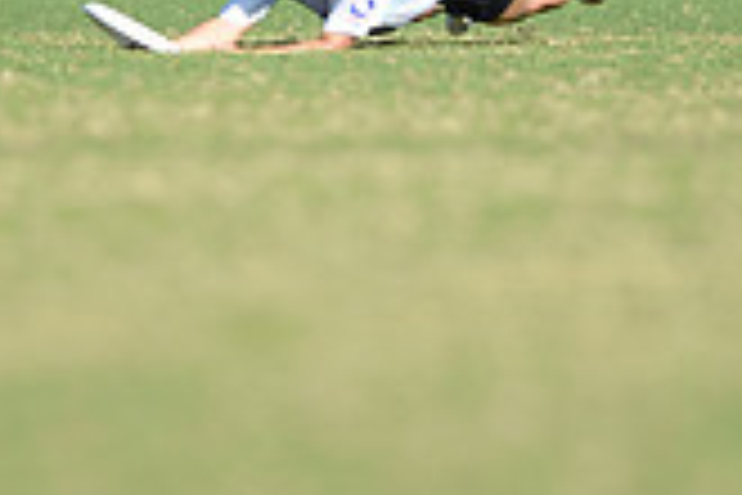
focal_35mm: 1406
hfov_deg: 1.5
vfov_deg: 1.0
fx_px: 28977
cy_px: -40
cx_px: 297
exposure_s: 1/1600
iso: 100
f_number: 2.8
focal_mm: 400
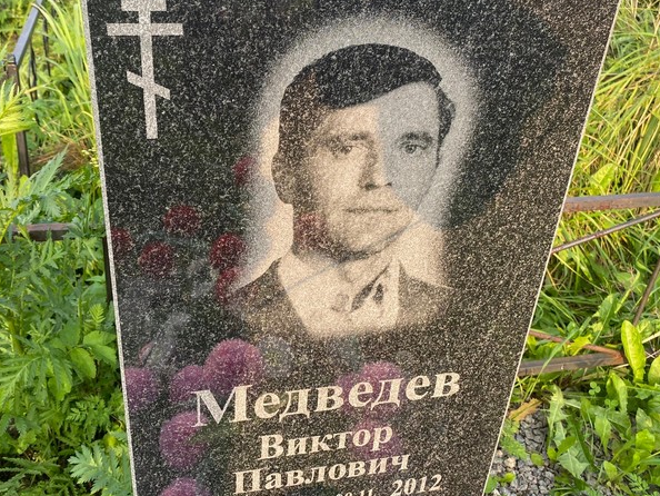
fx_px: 668
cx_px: 284
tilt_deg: -32.4
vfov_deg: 40.7
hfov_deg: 52.4
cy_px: 237
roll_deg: -1.9
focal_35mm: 35
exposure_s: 1/251
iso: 32
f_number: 1.8
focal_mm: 4.25
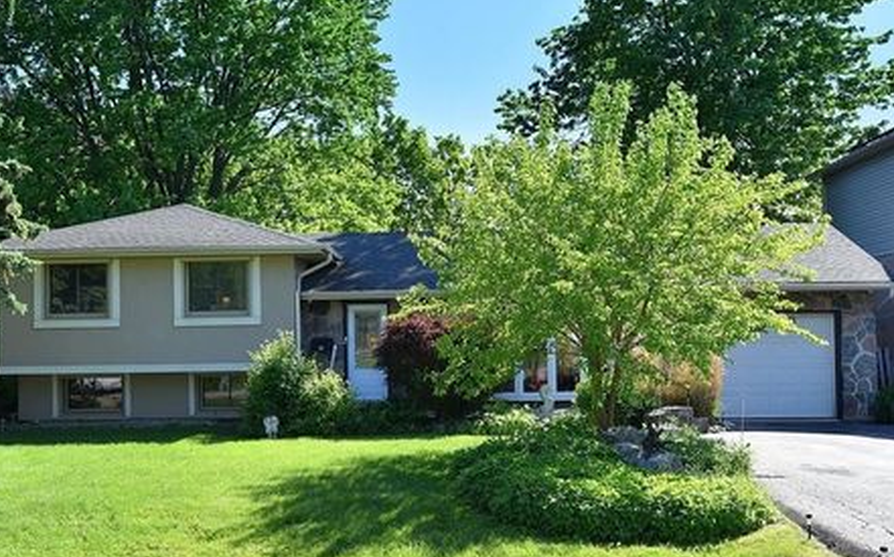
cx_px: 432
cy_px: 315
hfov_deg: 52.8
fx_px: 901
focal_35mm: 37
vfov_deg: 34.3
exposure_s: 1/400
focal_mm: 32
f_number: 10
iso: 500
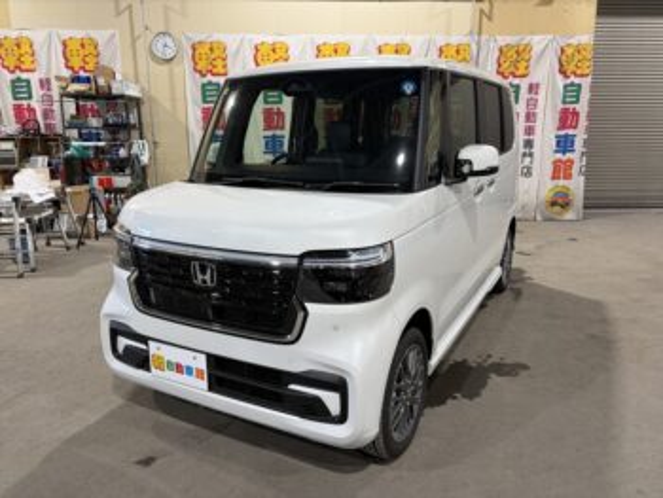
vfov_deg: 53.1
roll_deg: +0.7
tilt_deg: -13.1
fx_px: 498
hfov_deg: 67.3
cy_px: 249
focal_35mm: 26
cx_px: 332
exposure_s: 1/50
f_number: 1.6
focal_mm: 5.96
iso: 80
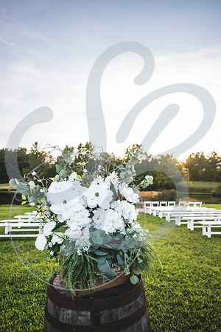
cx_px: 110
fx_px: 221
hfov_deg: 53.1
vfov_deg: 73.7
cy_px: 166
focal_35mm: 24
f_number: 2.8
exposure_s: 1/250
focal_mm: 24
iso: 100
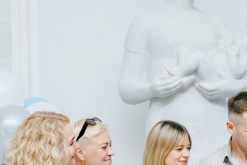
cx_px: 139
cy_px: 261
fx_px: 782
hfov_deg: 17.9
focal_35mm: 114
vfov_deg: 11.4
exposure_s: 1/160
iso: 400
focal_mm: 27
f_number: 4
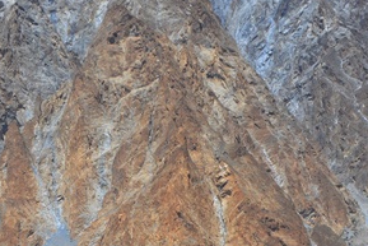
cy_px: 201
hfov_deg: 24.2
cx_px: 182
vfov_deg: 16.2
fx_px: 859
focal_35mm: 84
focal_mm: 18
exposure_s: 1/400
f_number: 7.1
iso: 100
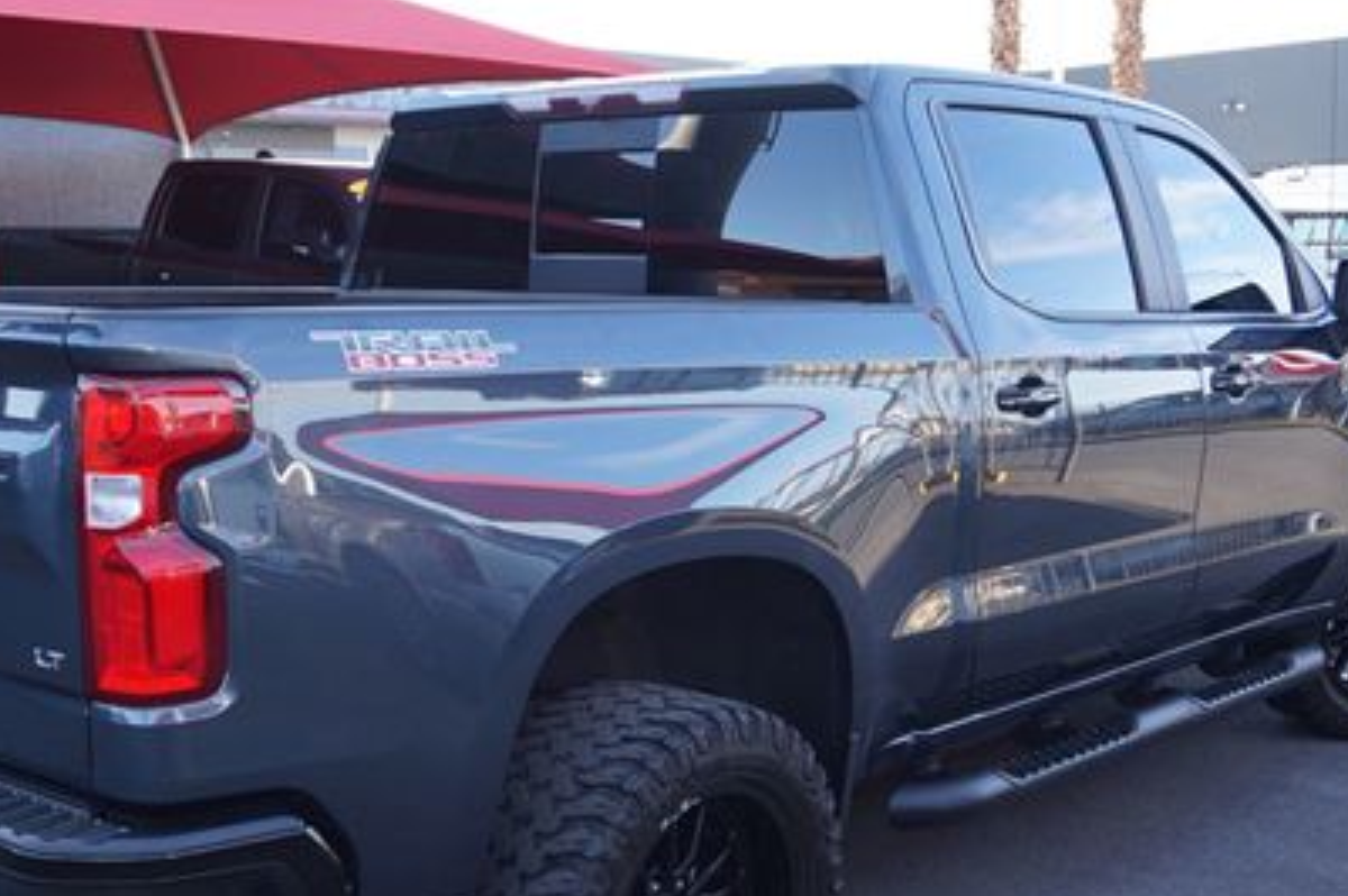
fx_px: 1796
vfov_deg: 27.8
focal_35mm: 48
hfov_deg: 40.9
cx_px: 529
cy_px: 606
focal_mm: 20
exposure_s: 1/60
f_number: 4.5
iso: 100
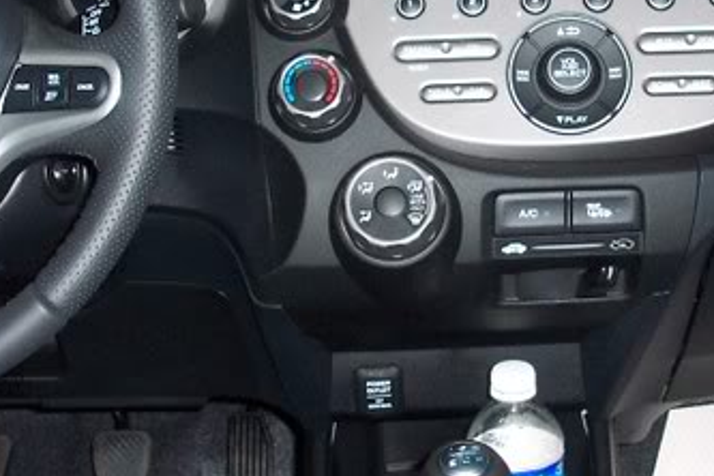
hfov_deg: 24.1
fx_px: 1666
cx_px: 452
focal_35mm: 84
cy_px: 194
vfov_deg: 16.3
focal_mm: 7.5
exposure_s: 1/30
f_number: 2.8
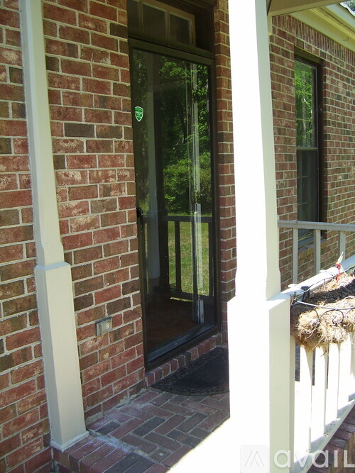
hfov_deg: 41.8
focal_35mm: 34
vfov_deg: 54.0
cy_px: 236
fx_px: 465
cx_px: 178
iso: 80
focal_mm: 5.6
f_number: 2.7
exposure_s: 1/250
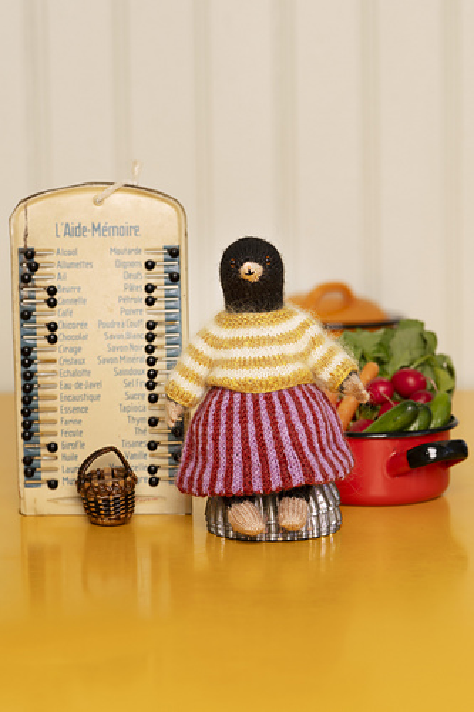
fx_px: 1601
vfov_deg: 25.1
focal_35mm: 81
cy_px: 356
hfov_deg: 16.8
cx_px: 237
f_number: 4.5
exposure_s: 1/250
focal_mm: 81
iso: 100
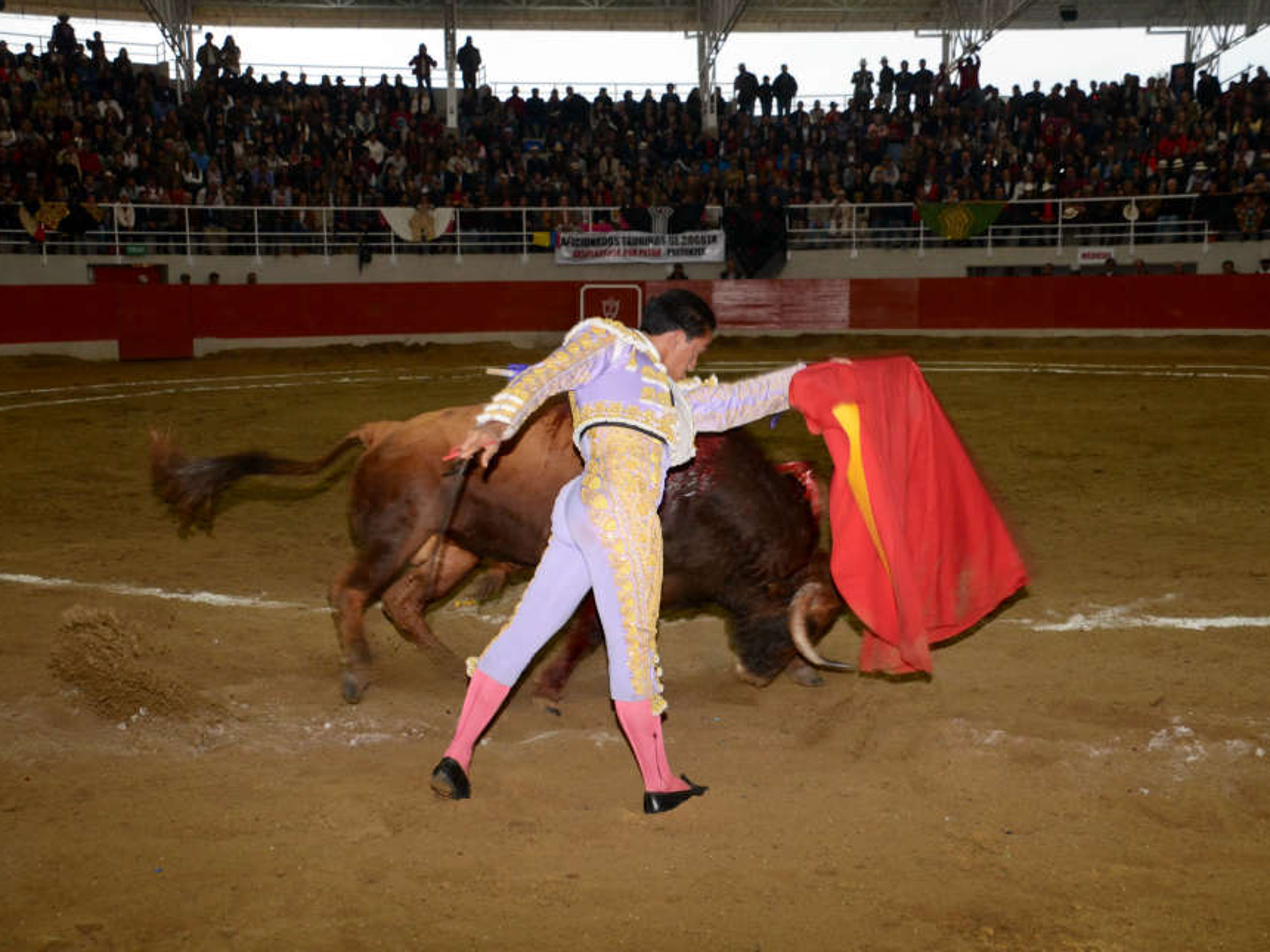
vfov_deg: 32.5
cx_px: 600
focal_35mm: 45
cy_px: 479
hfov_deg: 42.4
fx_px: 1634
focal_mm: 27
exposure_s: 1/60
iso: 800
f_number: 7.1
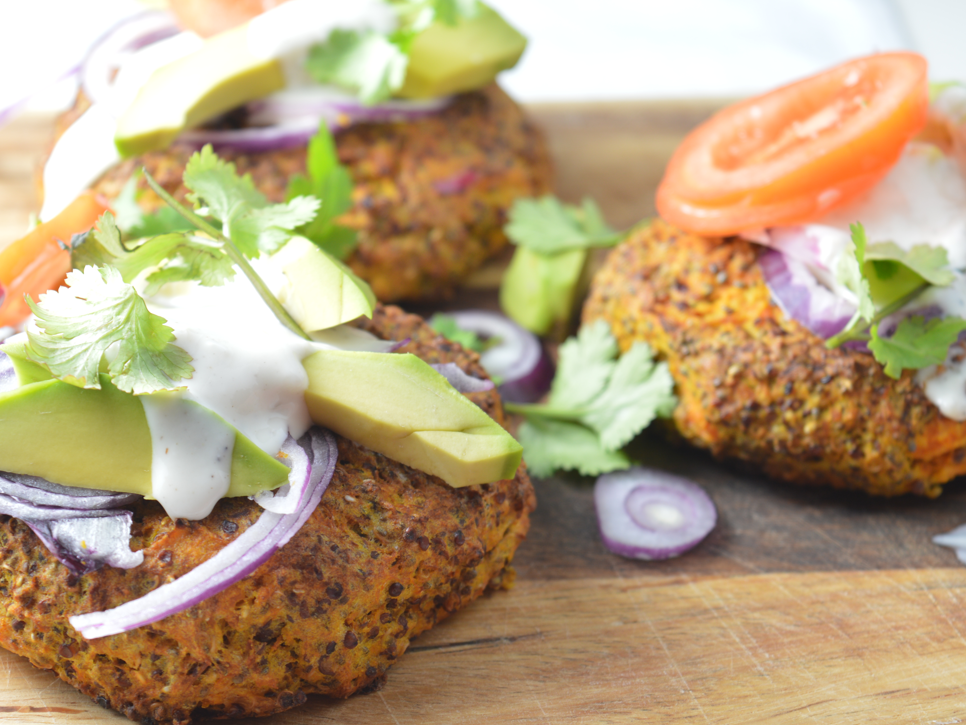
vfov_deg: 14.8
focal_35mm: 100
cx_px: 465
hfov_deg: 19.7
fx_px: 2779
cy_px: 359
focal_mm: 55
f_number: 5.6
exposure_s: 1/13
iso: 100
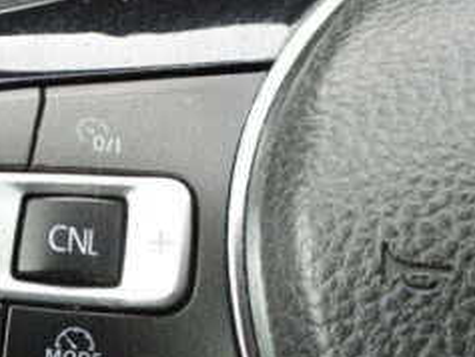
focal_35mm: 114
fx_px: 1565
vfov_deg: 13.0
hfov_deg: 16.9
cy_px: 245
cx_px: 4
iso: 100
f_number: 3.2
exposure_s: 1/80
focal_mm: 6.8
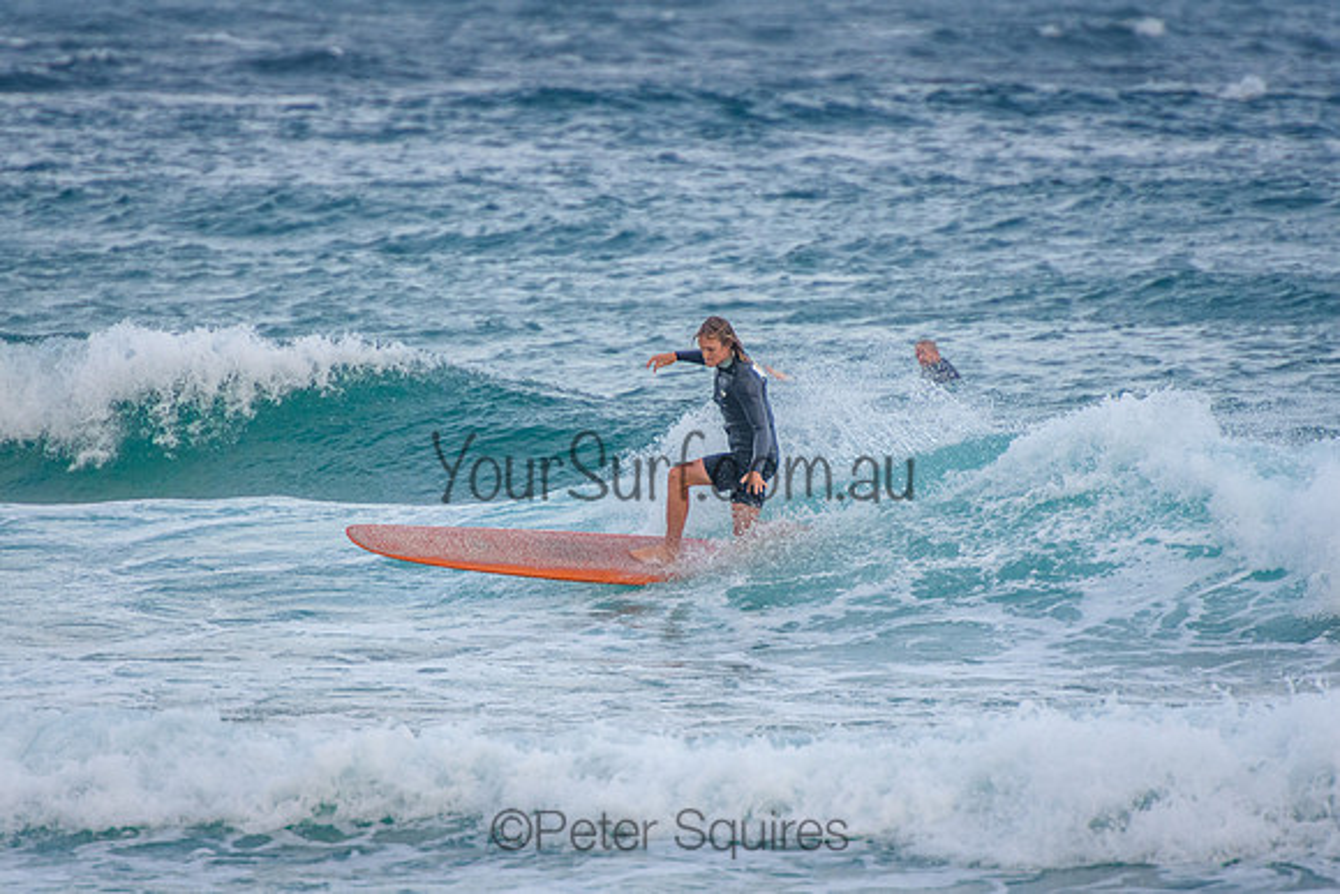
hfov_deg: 3.4
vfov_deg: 2.2
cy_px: 447
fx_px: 22888
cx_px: 670
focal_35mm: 615
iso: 720
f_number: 5.6
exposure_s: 1/1600
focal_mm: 400
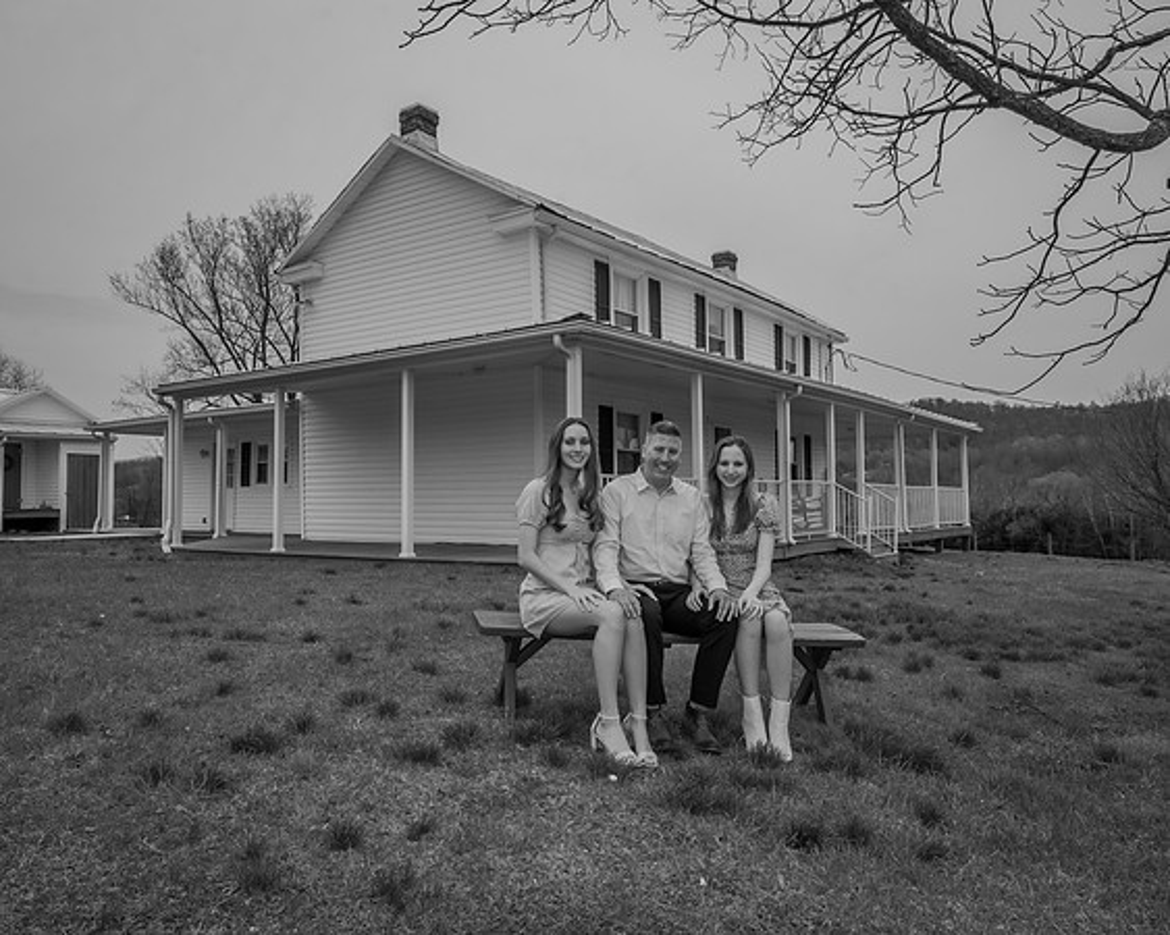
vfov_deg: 55.4
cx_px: 564
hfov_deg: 66.6
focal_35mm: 26
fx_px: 891
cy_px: 468
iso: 200
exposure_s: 1/250
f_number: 13
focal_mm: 15
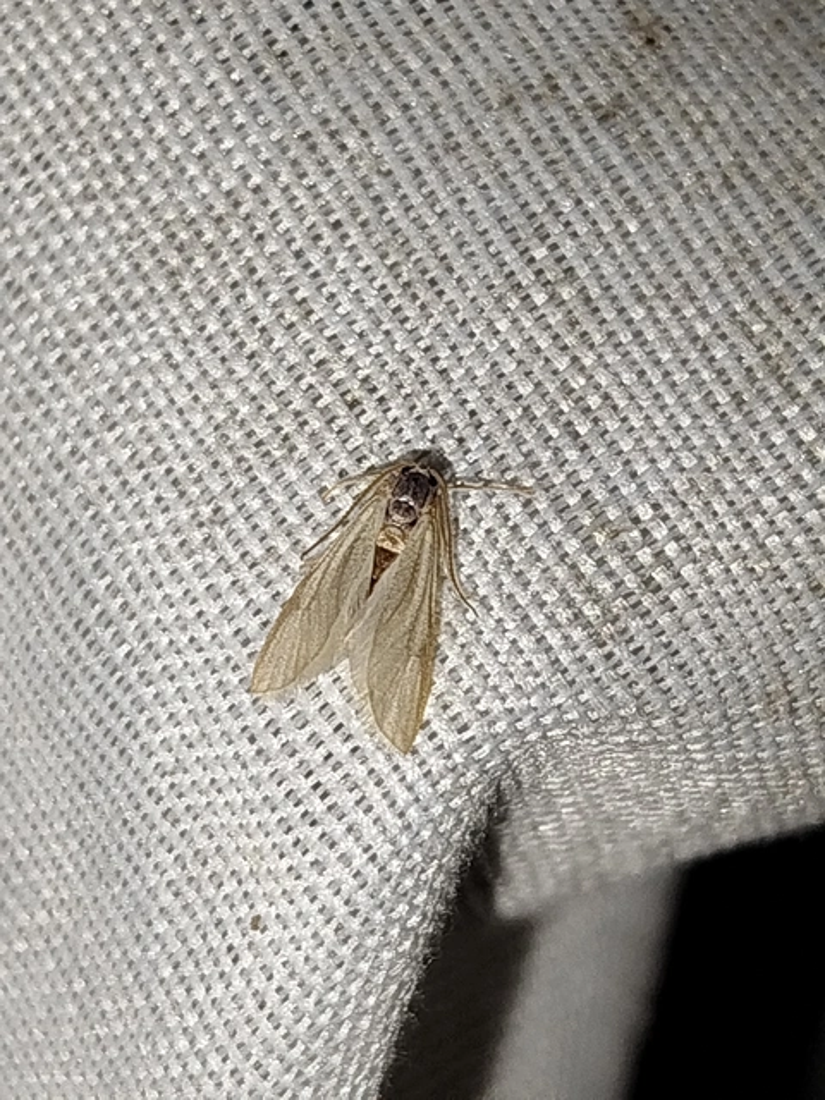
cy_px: 550
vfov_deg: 18.2
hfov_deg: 13.7
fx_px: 3432
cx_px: 412
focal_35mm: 108
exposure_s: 1/50
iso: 64
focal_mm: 5.31
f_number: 1.7
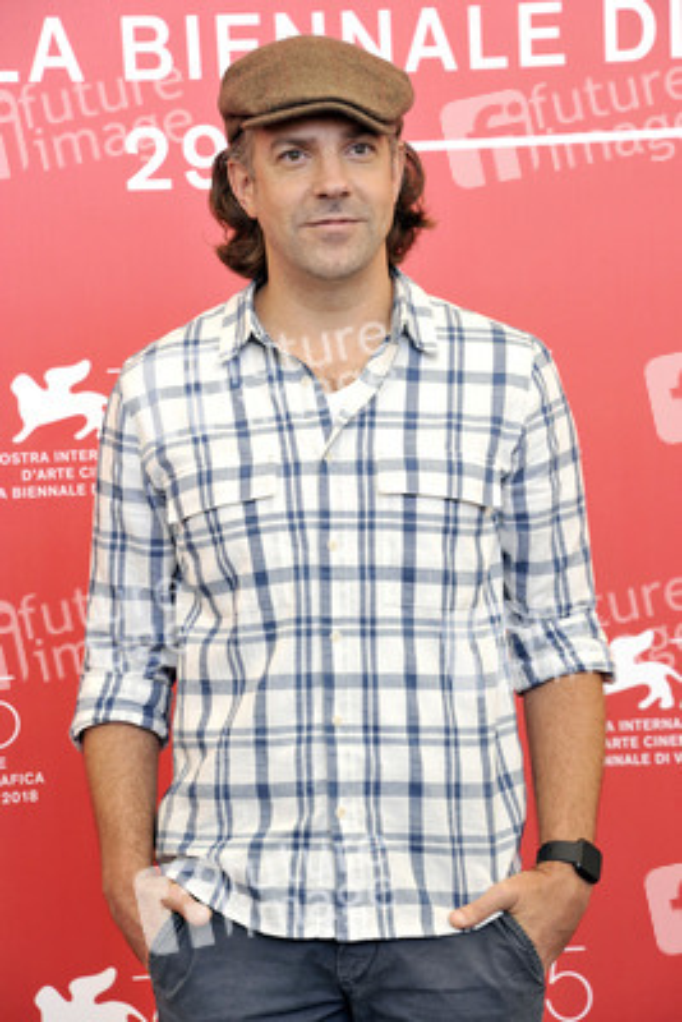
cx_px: 341
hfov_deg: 11.0
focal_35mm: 125
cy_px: 511
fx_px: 3549
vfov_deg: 16.4
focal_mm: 125
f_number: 8
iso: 1000
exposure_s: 1/200
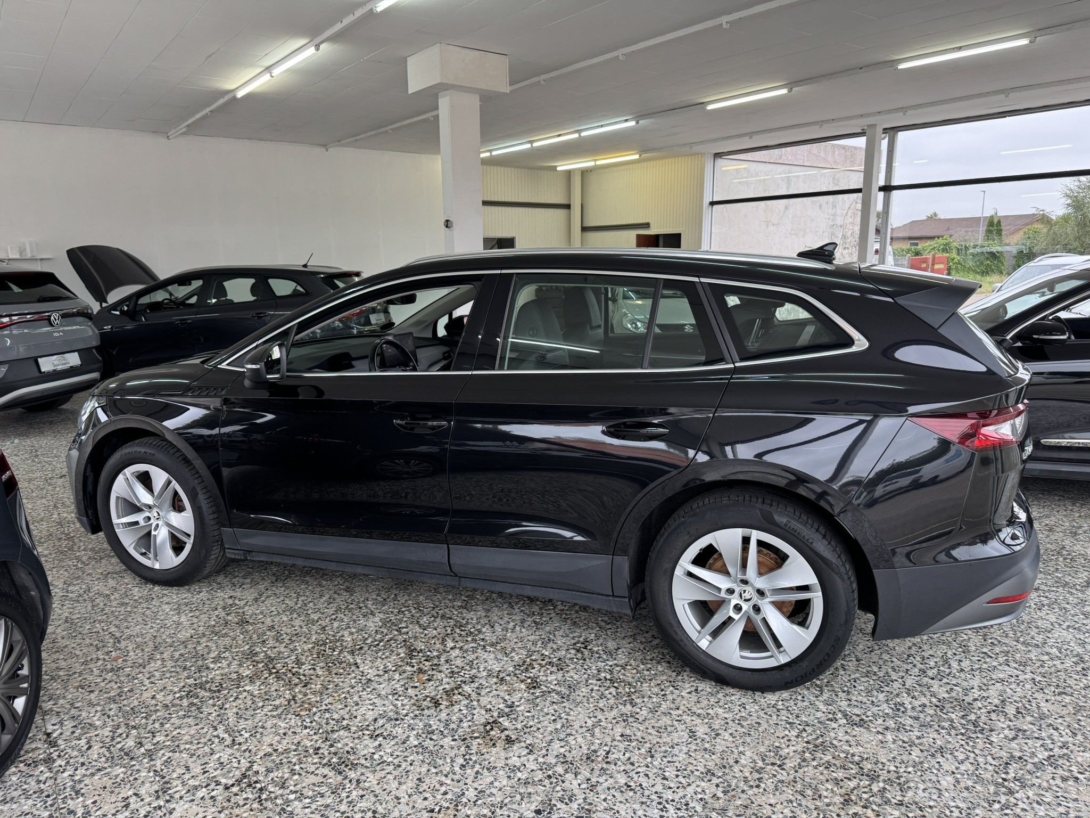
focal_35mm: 24
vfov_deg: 56.8
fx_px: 756
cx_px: 545
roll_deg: +0.8
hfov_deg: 71.6
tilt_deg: -10.4
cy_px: 409
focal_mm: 6.76
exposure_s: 1/100
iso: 125
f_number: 1.78
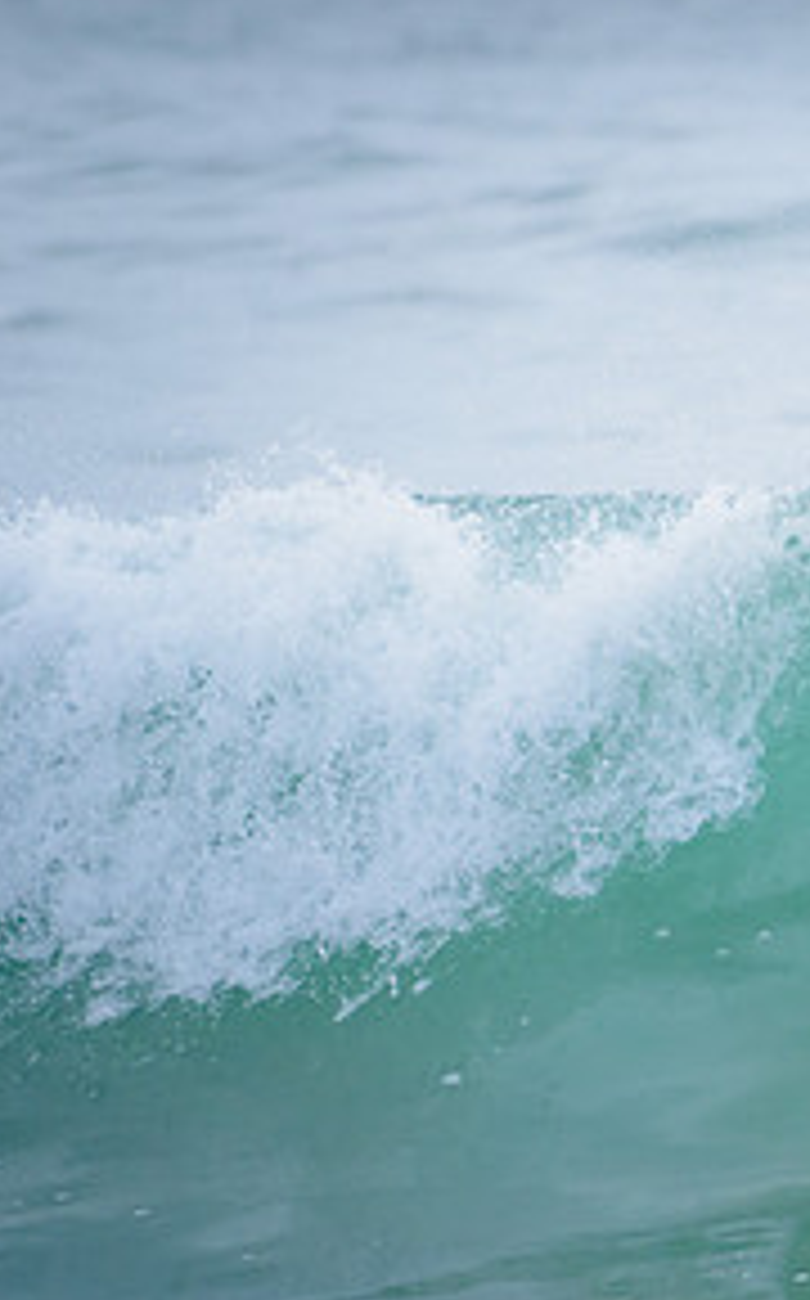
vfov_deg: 1.7
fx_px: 44438
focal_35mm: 1255
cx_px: 1506
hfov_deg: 1.0
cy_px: 660
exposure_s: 1/2000
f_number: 5.6
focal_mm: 500
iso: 1100
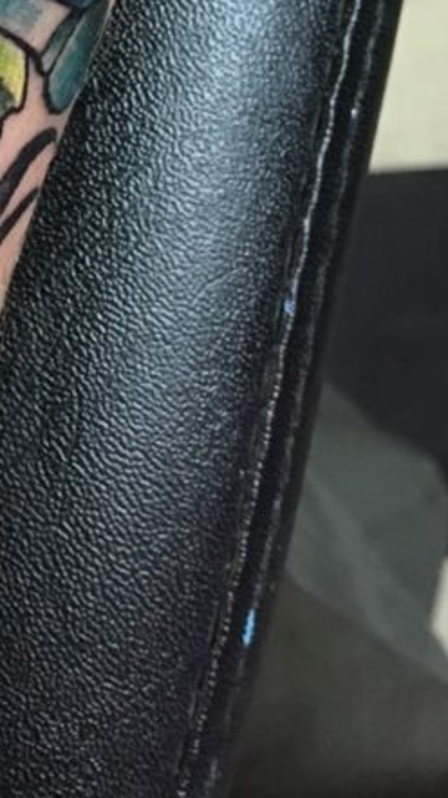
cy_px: -280
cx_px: -208
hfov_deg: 13.3
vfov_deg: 21.9
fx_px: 1817
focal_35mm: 86
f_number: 2.2
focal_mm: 4.15
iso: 160
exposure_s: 1/30
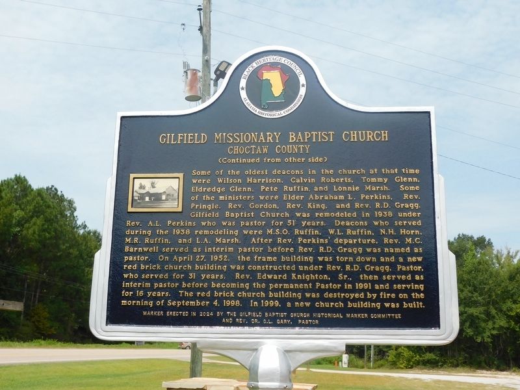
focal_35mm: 45
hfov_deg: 42.1
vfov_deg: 32.2
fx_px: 676
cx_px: 260
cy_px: 195
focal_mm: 8
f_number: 3.7
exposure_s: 1/1000
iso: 125
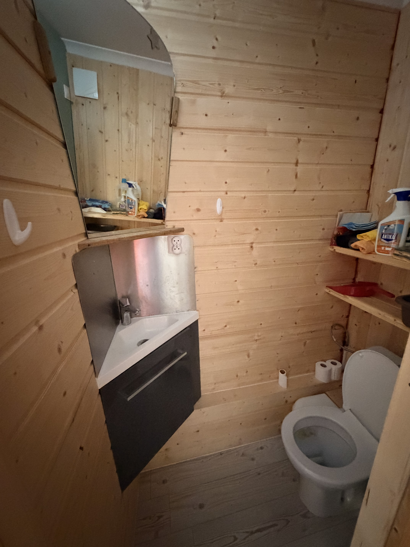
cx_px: 205
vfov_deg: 102.1
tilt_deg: -16.7
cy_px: 274
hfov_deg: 85.7
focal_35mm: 14
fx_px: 221
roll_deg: +1.6
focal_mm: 2.22
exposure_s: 1/32
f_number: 2.2
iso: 1600
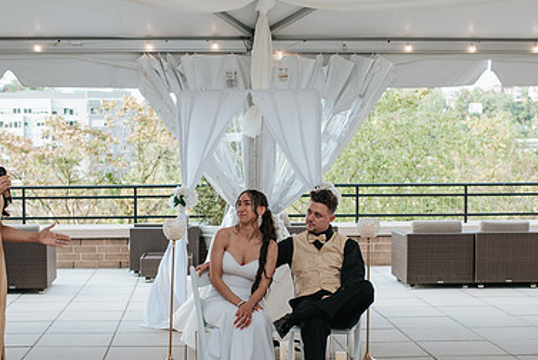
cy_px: 237
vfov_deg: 20.6
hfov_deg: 30.4
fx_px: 987
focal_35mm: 66
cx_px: 227
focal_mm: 35
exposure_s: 1/160
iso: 100
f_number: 2.8
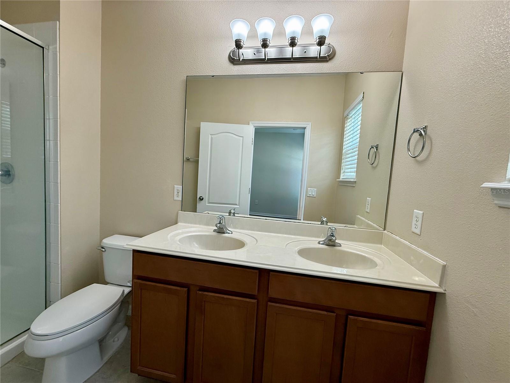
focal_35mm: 14
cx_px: 255
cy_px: 192
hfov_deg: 102.1
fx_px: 206
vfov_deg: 85.7
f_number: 2.2
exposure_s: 1/120
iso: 160
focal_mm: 2.22
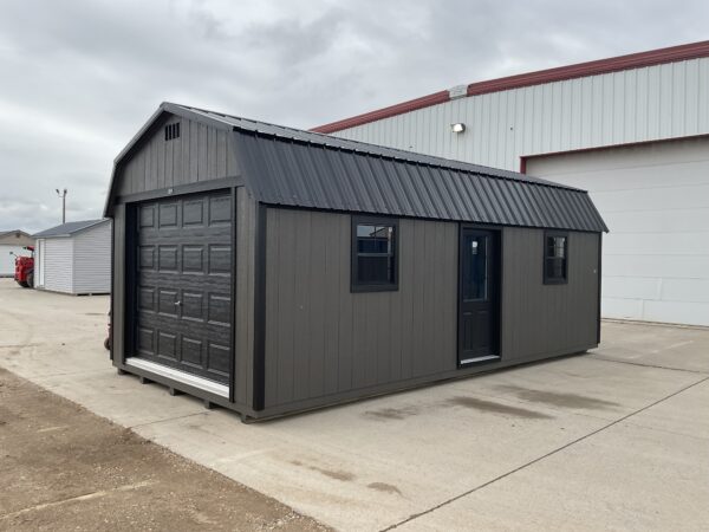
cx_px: 354
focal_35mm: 29
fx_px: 594
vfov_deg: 48.2
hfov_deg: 61.7
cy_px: 266
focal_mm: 3
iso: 16
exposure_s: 1/1195
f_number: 1.8
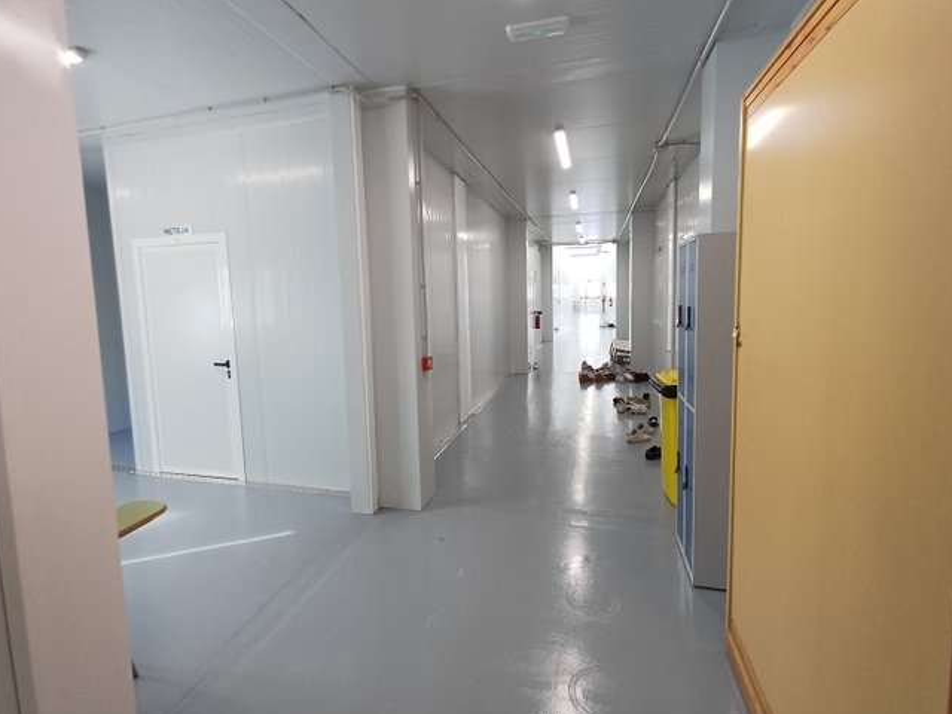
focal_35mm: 18
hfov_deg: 87.6
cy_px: 351
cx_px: 445
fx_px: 495
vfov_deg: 71.6
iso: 100
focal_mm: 1.64
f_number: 2.2
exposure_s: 1/50
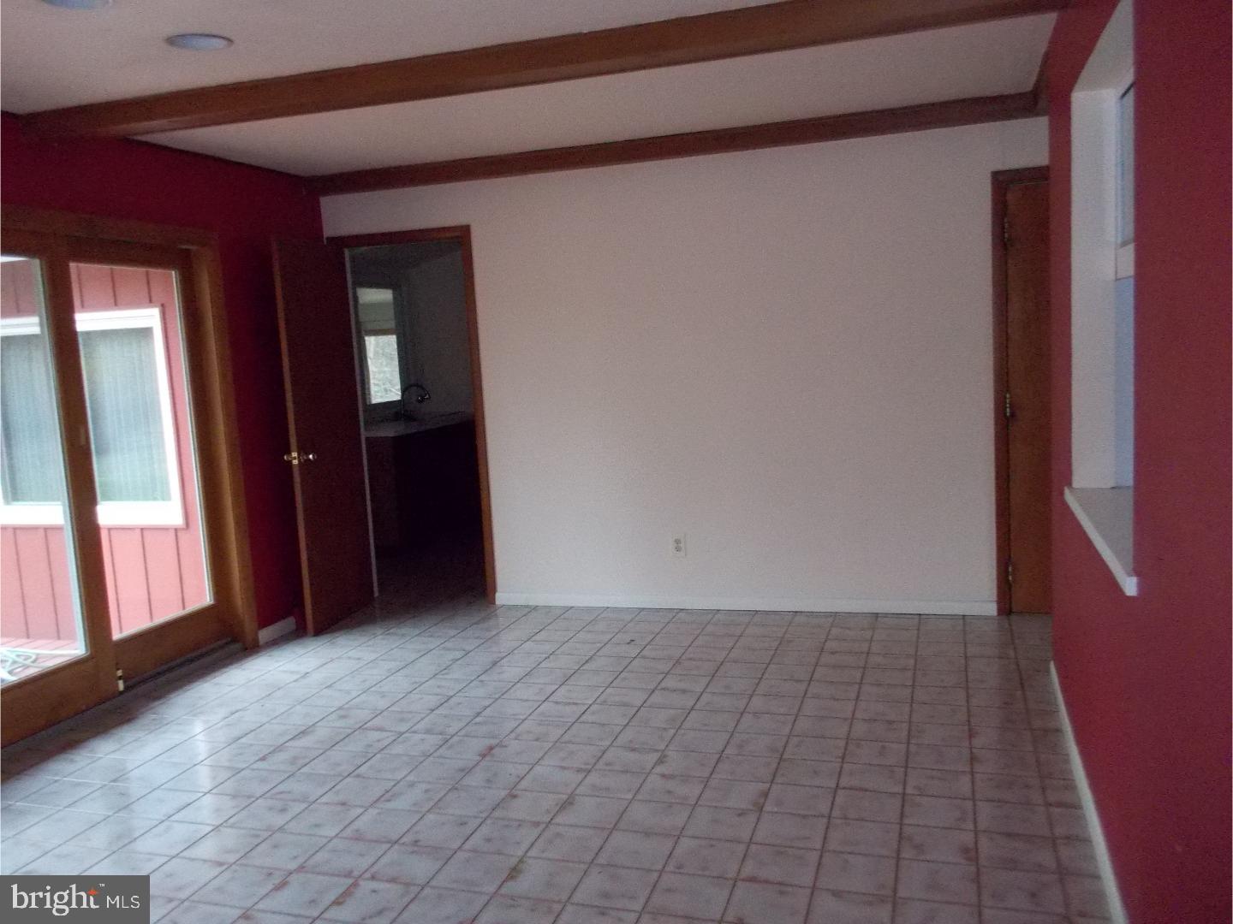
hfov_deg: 61.7
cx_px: 616
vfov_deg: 48.2
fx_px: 1033
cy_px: 462
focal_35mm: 29
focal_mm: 4.1
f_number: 3.3
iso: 640
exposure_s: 1/40
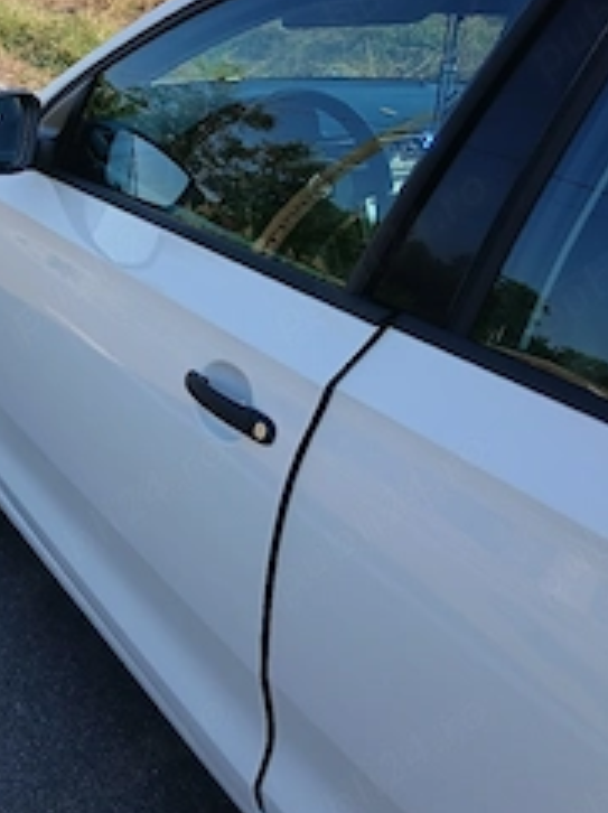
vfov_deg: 43.5
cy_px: 296
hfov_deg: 33.1
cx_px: 185
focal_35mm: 43
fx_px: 1009
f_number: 1.8
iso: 20
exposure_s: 1/227
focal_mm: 3.98
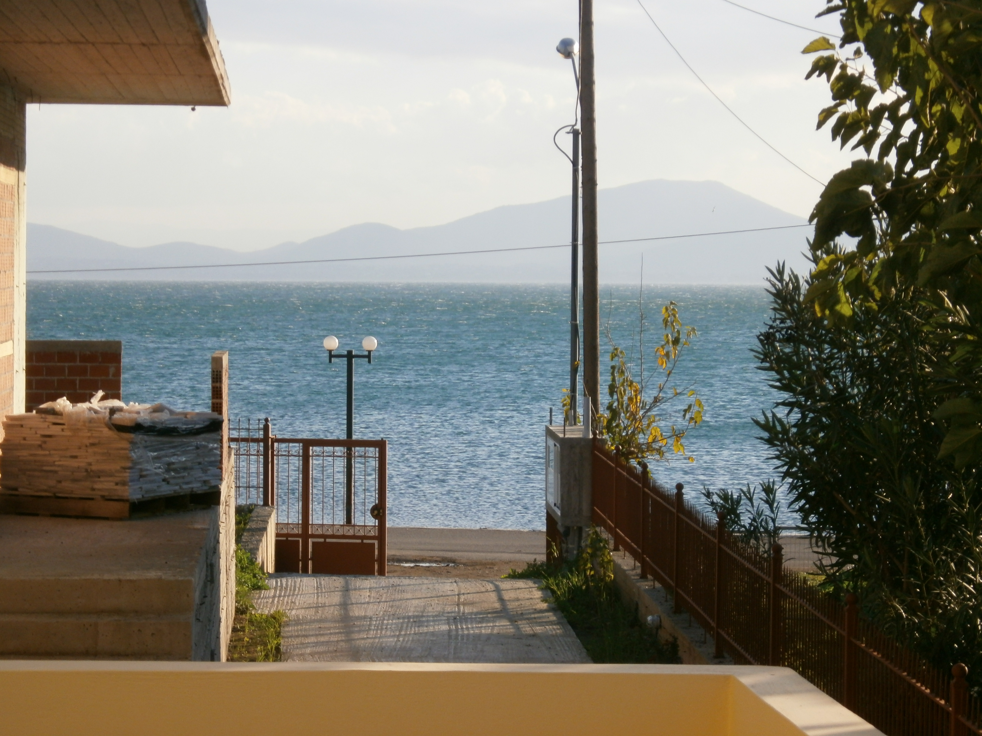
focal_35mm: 108
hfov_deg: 18.2
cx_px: 491
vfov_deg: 13.7
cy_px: 368
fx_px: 3064
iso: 100
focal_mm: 19.2
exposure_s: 1/320
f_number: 6.5
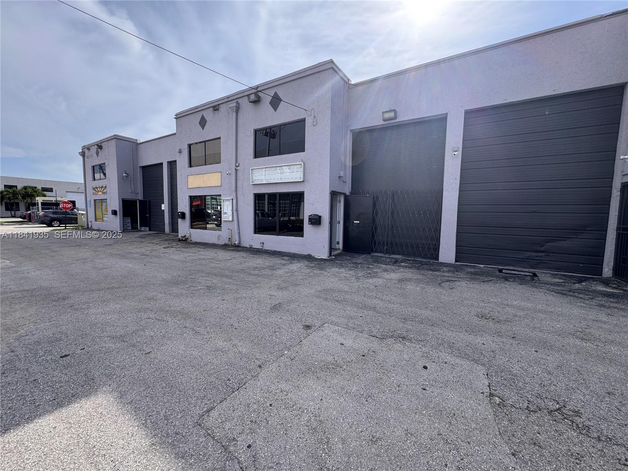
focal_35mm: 14
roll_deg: -1.4
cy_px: 236
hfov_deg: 102.1
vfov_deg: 85.7
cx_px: 314
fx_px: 254
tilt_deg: -4.6
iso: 50
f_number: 2.2
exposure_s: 1/1110
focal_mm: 2.22
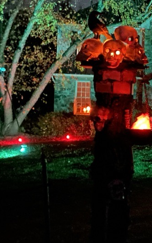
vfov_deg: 26.5
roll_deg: -2.0
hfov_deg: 14.2
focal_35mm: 78
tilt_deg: +0.9
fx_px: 517
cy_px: 107
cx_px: 296
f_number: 1.8
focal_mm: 4.25
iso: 1250
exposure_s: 1/2
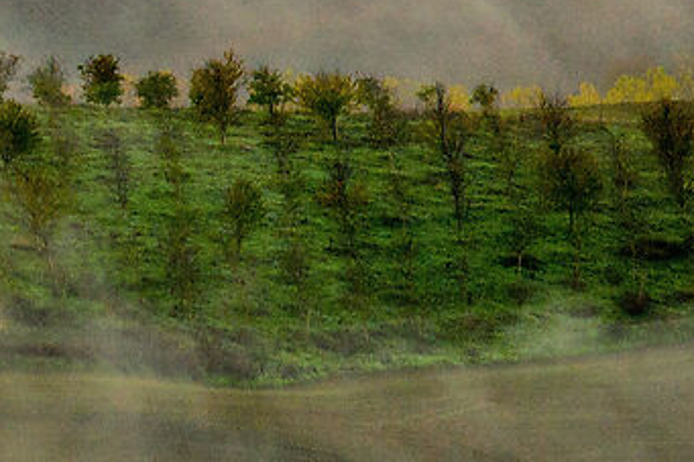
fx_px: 25799
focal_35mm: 1339
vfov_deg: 1.0
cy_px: -138
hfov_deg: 1.5
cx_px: -1437
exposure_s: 1/200
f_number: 5
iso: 200
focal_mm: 190
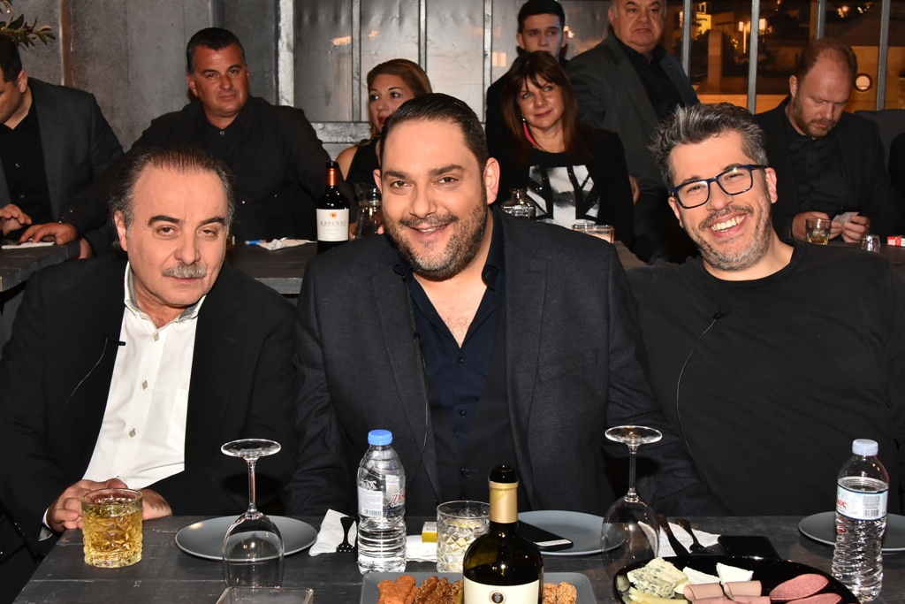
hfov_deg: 35.0
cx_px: 452
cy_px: 302
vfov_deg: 23.8
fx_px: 1433
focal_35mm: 57
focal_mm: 38
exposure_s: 1/90
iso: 1100
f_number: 8
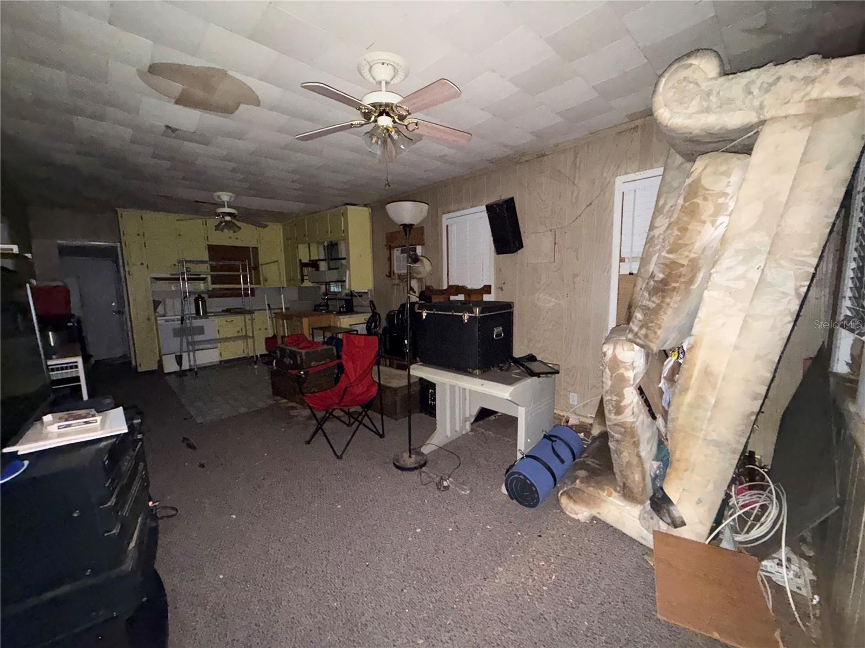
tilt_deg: -7.2
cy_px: 324
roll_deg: +0.9
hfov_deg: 102.1
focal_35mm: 14
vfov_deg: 85.7
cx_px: 432
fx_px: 350
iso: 1600
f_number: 2.2
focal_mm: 2.22
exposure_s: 1/16
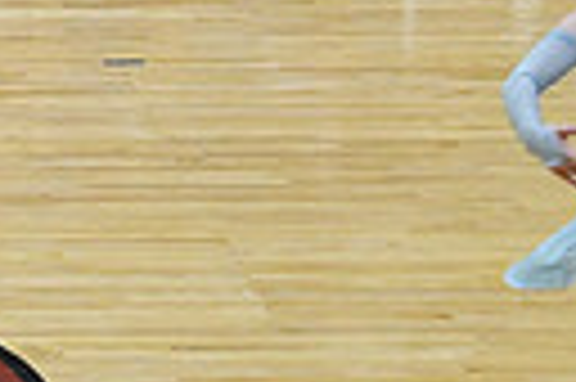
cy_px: -7
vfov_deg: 2.9
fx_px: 7606
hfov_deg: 4.3
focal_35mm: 476
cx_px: -720
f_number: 4
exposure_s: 1/500
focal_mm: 70
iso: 5000
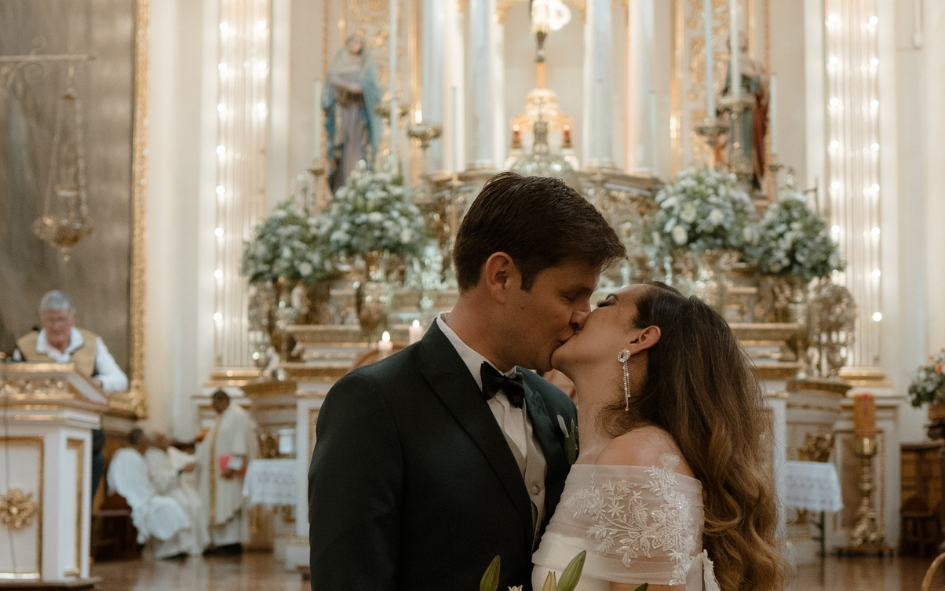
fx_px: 1339
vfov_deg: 24.5
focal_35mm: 52
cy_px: 465
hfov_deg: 38.9
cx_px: 472
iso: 800
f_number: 1.6
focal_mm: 16
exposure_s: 1/200
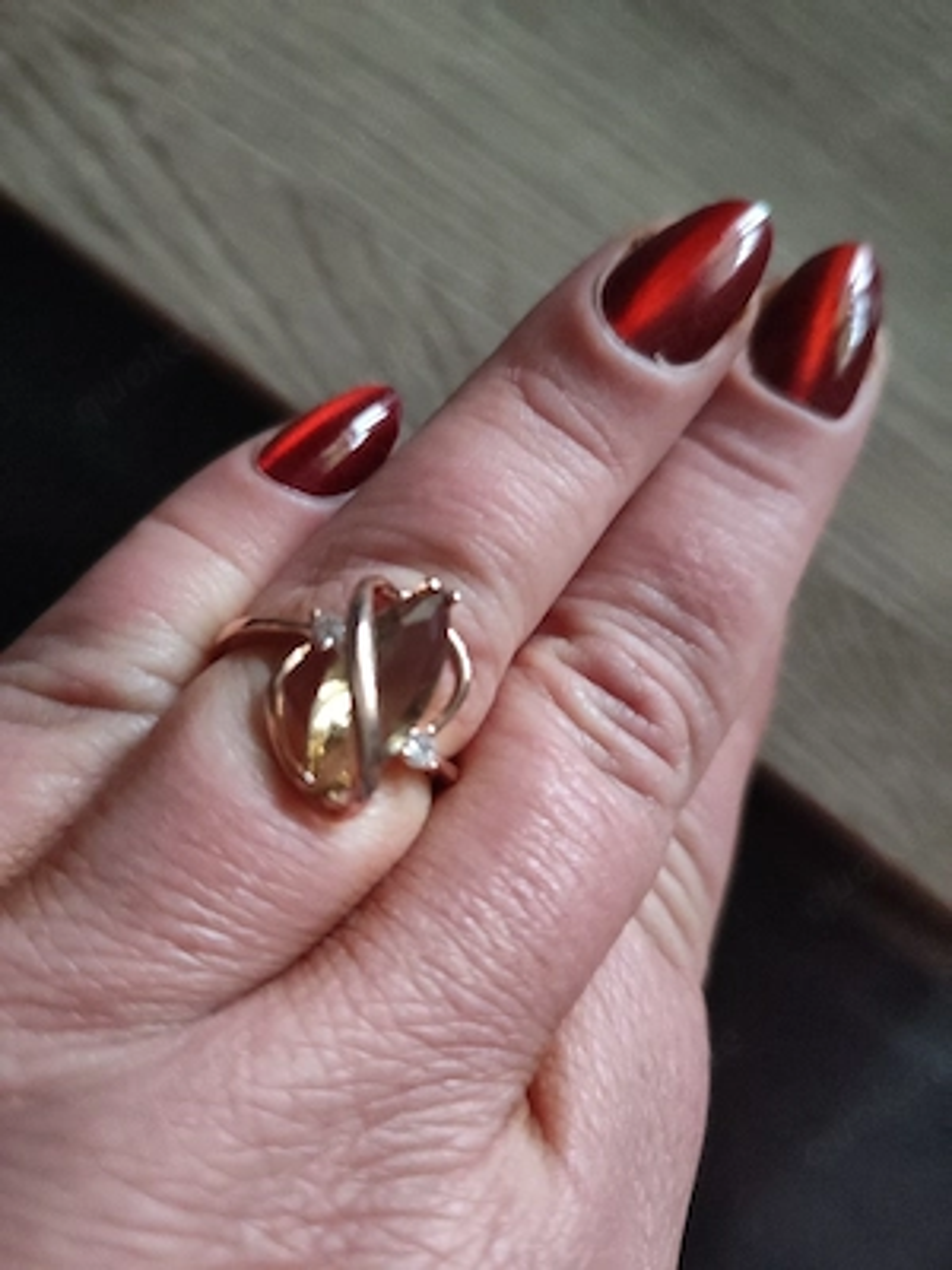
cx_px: 476
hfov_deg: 56.8
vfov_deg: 71.6
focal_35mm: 24
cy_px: 635
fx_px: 880
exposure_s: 1/14
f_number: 1.89
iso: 4128
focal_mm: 5.89
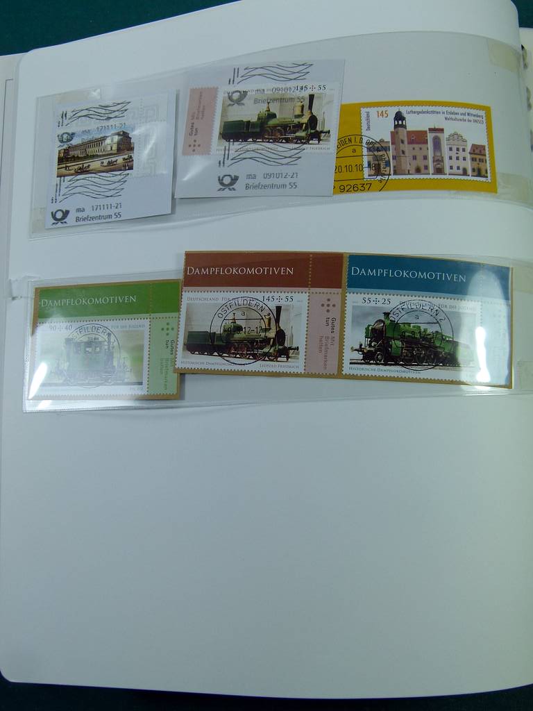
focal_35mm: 32
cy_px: 356
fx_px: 657
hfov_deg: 44.2
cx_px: 266
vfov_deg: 56.8
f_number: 4
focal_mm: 5.7
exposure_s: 1/160
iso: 100
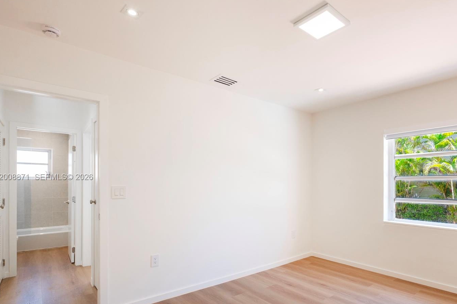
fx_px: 249
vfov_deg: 62.6
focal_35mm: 20
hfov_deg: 84.7
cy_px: 177
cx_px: 259
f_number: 5.6
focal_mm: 11
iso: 400
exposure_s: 1/400
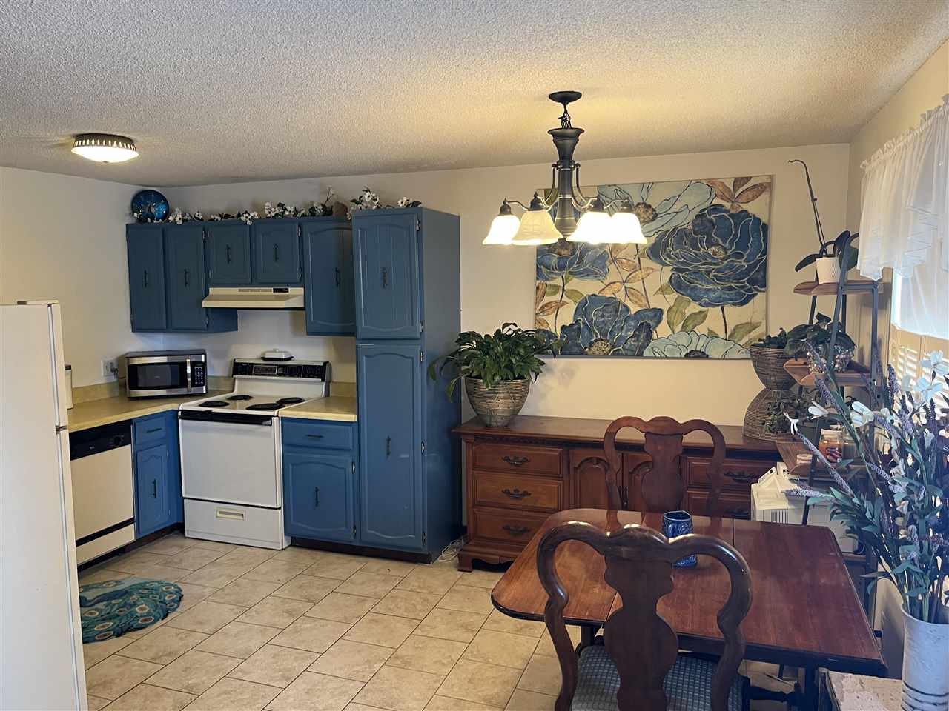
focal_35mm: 26
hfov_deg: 67.3
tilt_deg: -4.0
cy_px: 356
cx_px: 474
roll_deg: -0.1
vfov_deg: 53.1
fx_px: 713
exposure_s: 1/60
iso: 125
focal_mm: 5.1
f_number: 1.6
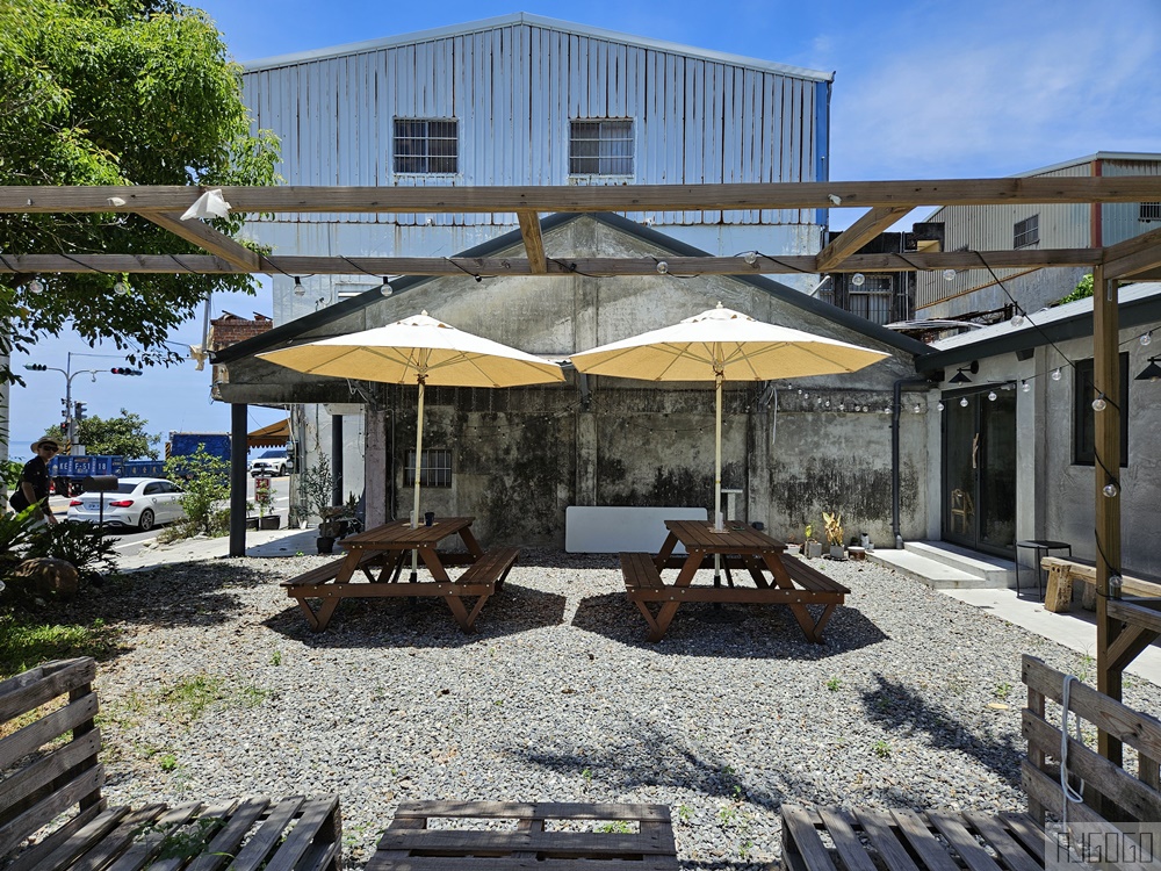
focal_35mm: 23
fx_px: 771
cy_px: 436
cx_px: 580
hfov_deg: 73.9
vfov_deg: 58.9
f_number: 1.8
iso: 32
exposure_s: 1/1659
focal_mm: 5.4
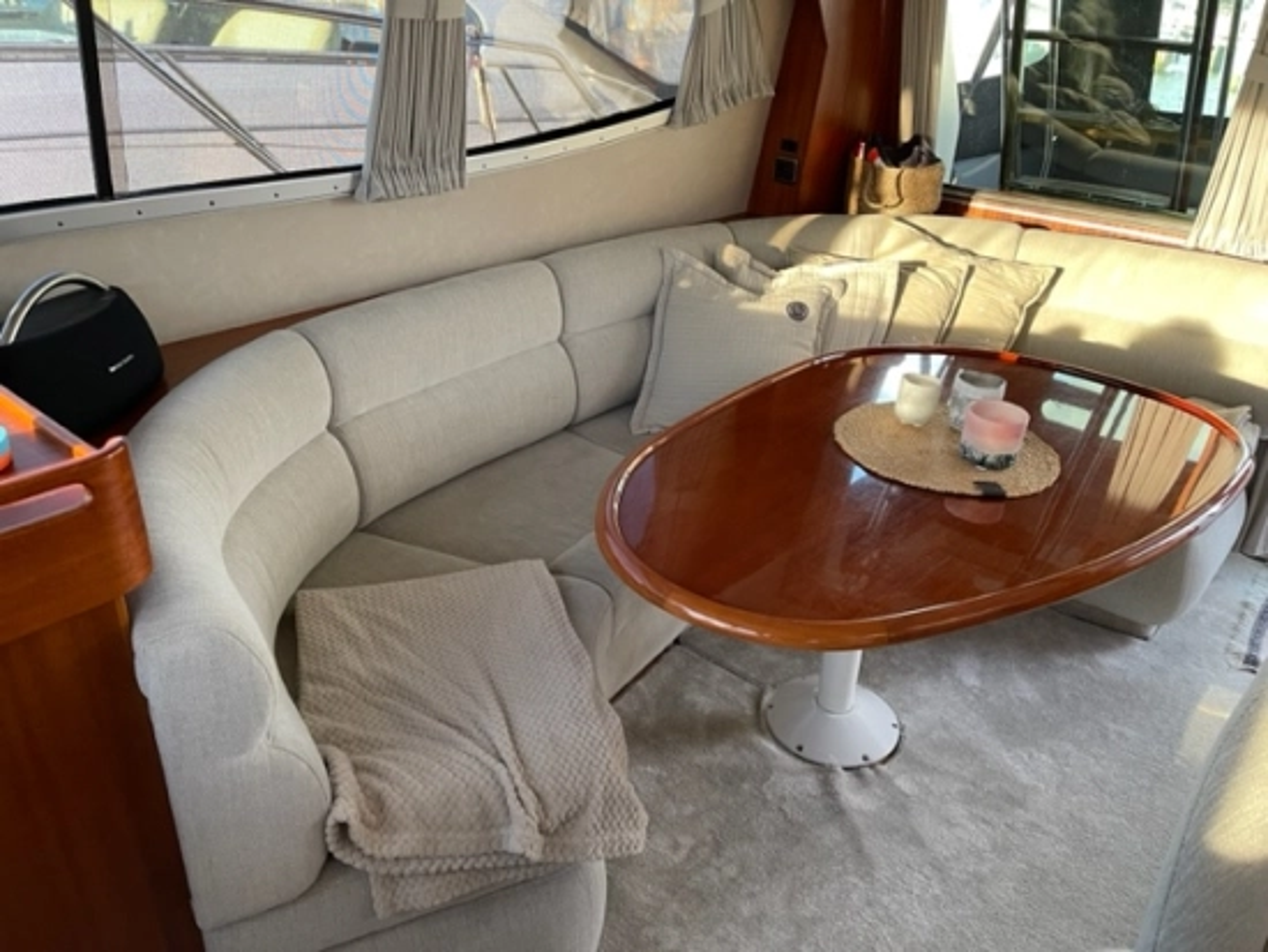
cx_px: 634
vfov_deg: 53.1
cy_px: 476
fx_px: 953
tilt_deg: -27.8
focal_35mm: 26
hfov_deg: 67.3
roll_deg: -2.7
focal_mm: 5.1
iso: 200
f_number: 1.6
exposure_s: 1/60
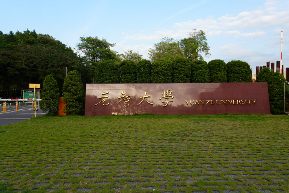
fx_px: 193
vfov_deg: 53.1
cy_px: 96
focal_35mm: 24
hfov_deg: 73.7
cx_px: 144
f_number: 6.3
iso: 100
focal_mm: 16
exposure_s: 1/100
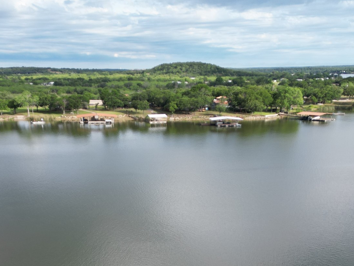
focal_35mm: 45
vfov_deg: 30.8
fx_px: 460
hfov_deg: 41.9
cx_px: 144
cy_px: 236
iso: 140
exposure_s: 1/1500
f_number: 1.7
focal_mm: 6.72
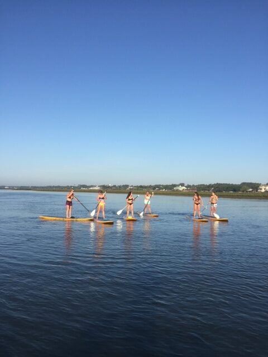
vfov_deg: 61.7
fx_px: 299
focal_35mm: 29
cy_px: 178
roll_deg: -2.3
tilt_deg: +3.0
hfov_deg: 48.2
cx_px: 134
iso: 32
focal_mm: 4.15
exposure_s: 1/1721
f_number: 2.2
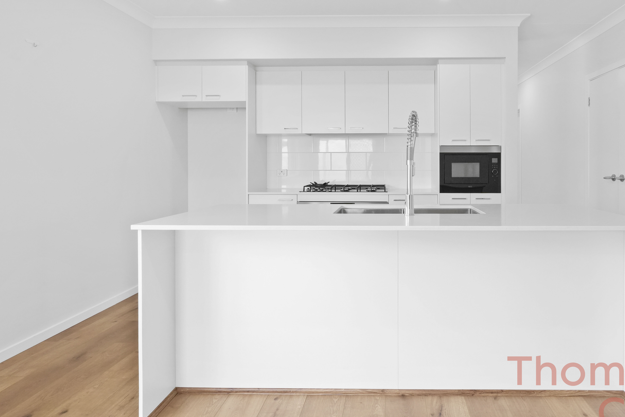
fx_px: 376
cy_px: 177
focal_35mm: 22
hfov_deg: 78.4
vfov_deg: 57.7
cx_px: 380
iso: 2000
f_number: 9
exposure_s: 1/30
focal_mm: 11
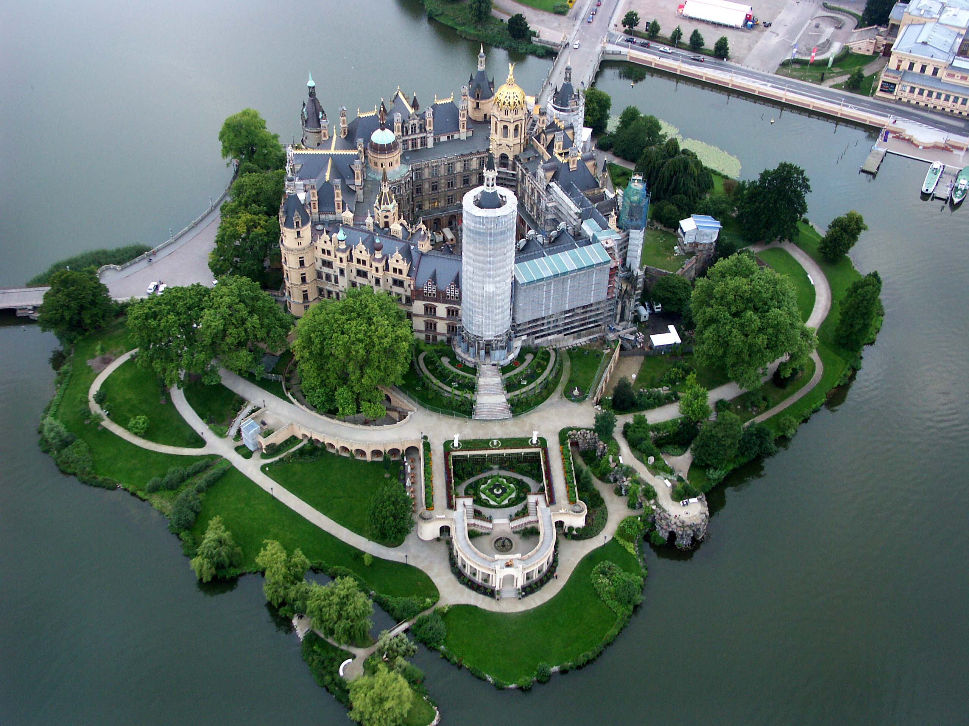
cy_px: 363
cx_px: 484
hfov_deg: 49.0
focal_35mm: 38
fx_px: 1064
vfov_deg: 37.7
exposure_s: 1/30
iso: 100
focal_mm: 9.82
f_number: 2.8
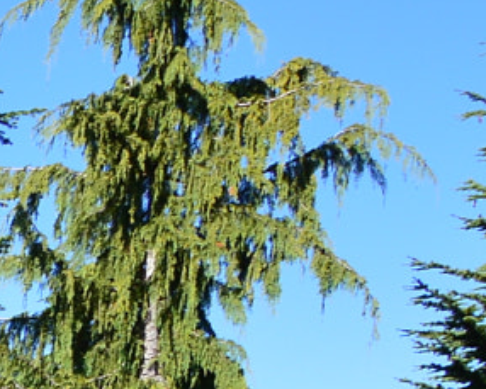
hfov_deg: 9.6
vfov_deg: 9.2
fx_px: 2029
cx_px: -1091
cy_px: 1085
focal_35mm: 141
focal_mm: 14
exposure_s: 1/160
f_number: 8
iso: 100
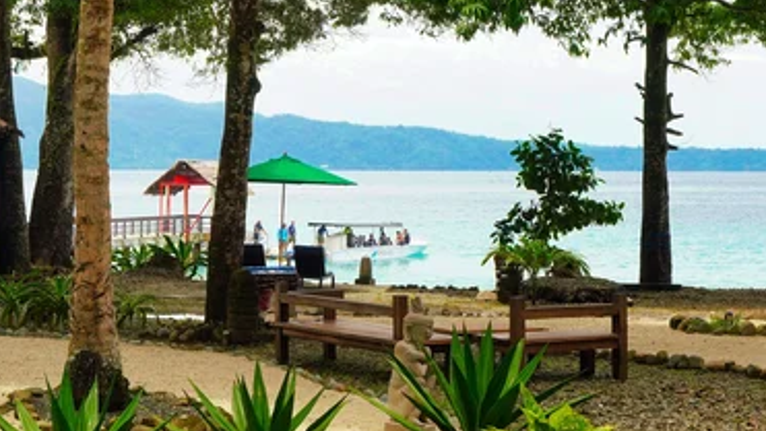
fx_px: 1605
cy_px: 181
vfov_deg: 15.3
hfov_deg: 26.7
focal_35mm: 79
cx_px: 270
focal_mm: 35
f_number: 11
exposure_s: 1/400
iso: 640
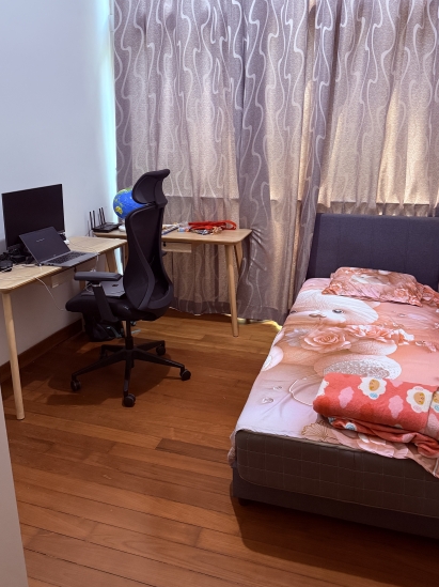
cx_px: 235
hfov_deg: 49.7
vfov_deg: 63.2
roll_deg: -0.4
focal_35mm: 28
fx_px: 474
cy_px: 252
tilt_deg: -14.4
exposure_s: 1/60
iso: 500
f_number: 1.78
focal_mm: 6.76
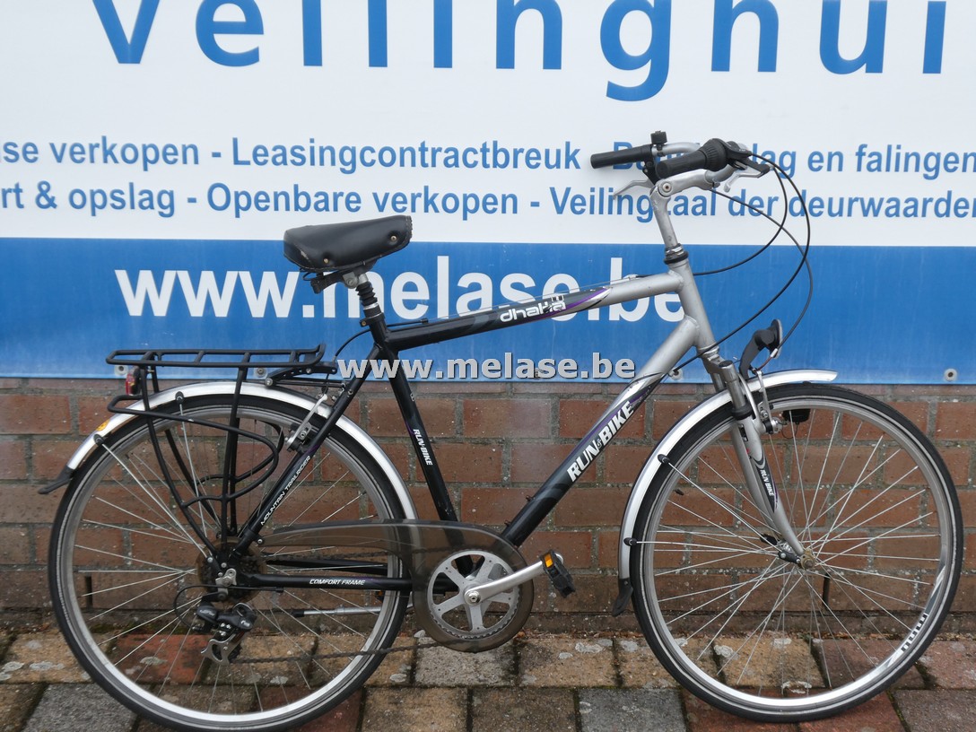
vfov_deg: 29.1
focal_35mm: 50
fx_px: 1410
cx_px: 488
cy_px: 366
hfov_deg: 38.2
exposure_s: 1/80
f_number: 4.1
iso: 80
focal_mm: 9
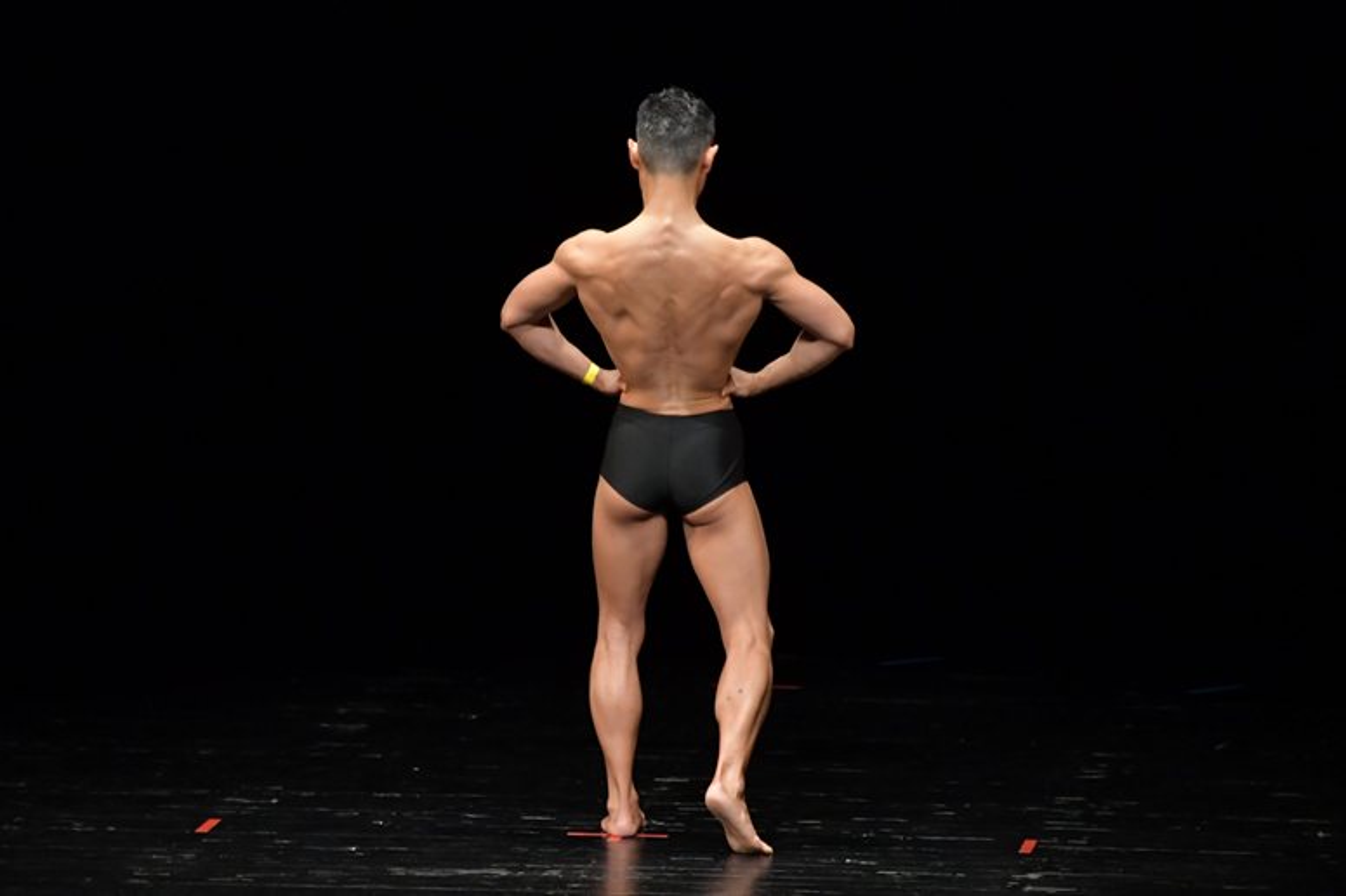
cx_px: 673
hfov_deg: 7.2
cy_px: 448
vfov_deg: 4.8
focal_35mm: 285
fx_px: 10651
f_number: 5.6
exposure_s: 1/400
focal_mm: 190
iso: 3200
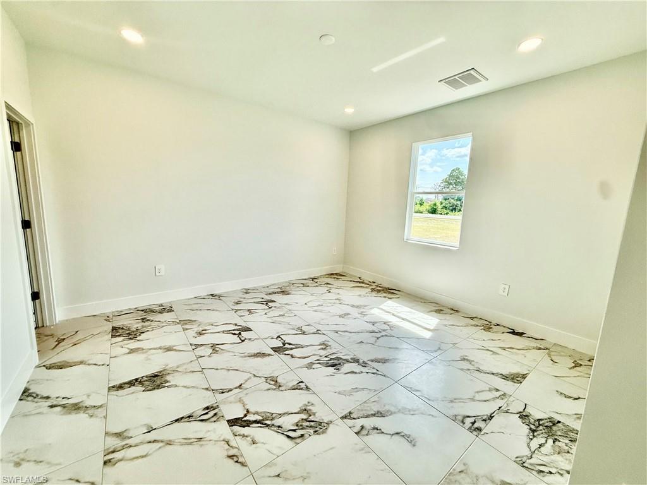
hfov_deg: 102.1
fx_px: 262
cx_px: 324
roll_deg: -2.2
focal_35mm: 14
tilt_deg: -7.9
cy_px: 242
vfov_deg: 85.7
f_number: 2.2
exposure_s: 1/319
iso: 64
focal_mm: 2.22
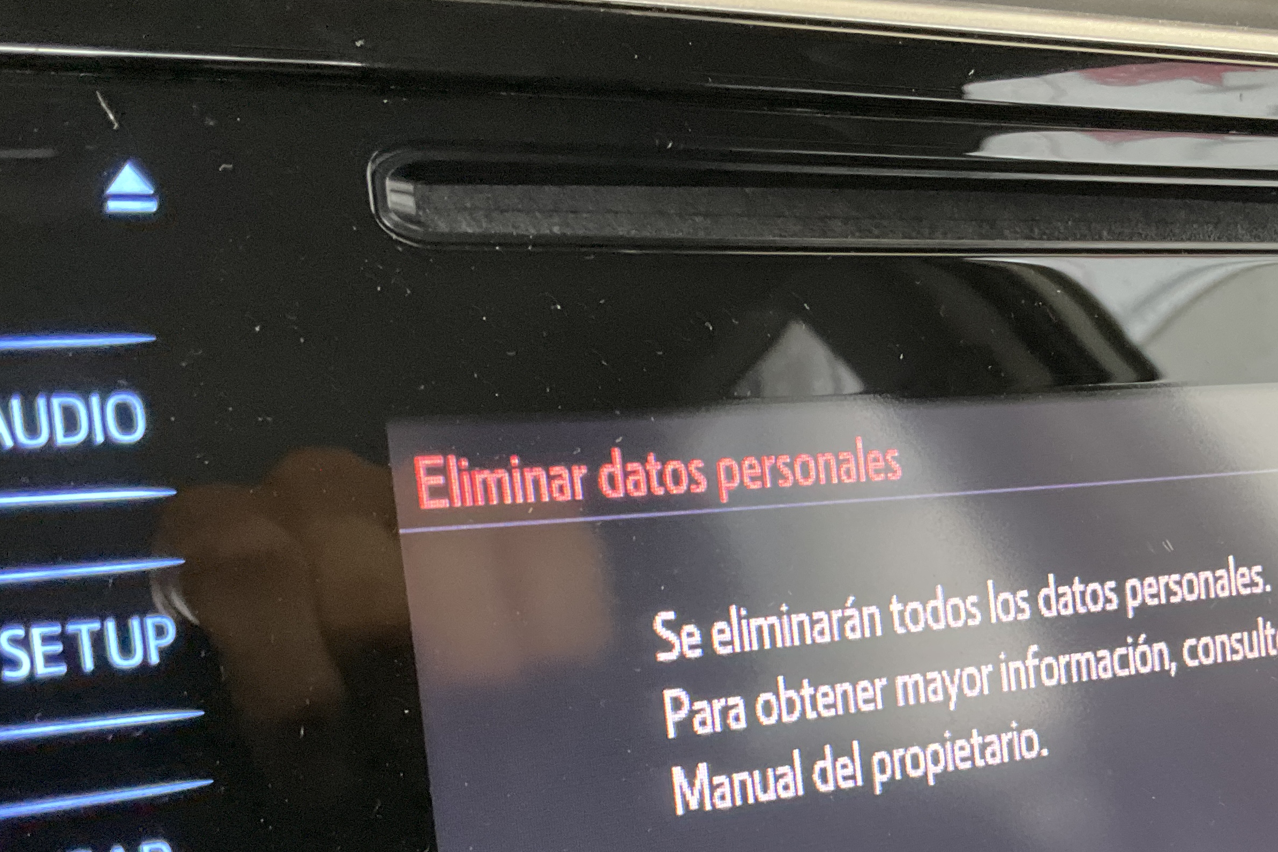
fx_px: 1810
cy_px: 715
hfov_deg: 38.3
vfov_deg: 25.9
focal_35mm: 51
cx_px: 876
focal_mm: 3
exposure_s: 1/41
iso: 250
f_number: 1.8
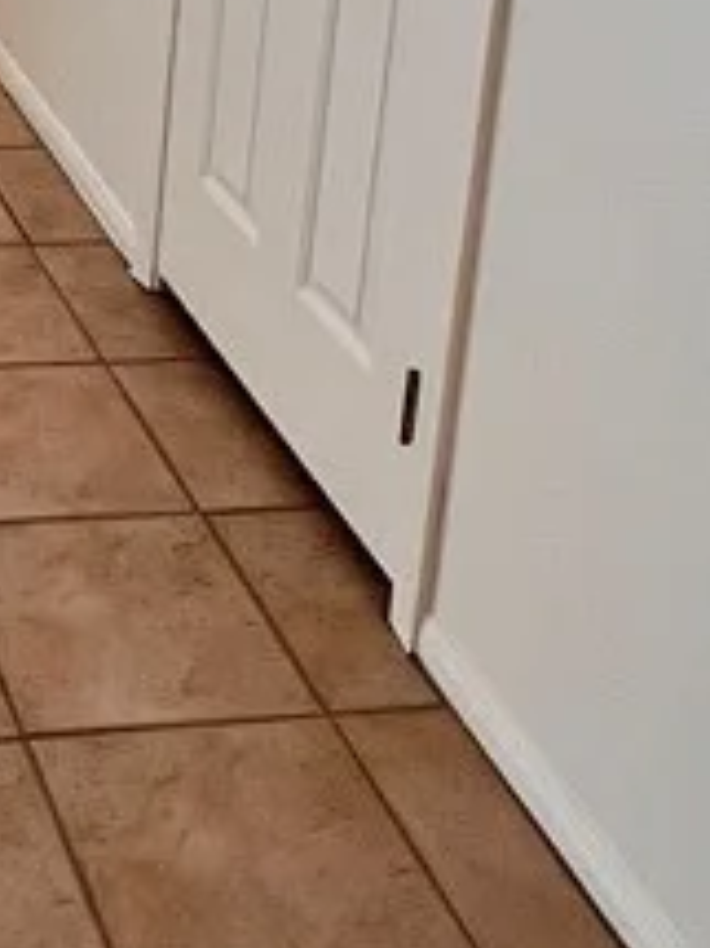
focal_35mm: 62
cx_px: -388
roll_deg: -0.8
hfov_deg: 20.0
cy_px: -282
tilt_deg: -12.6
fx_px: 1697
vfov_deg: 26.5
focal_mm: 1.57
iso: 100
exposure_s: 1/120
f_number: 1.8
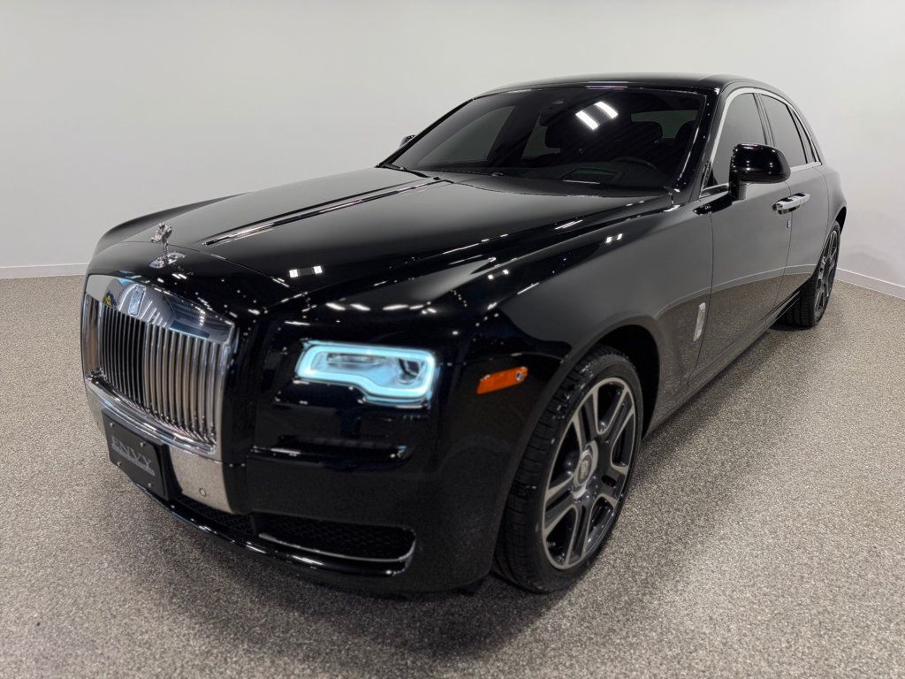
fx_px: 627
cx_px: 452
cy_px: 340
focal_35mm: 24
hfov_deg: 71.6
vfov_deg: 56.8
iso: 80
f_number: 1.78
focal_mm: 6.76
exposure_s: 1/367
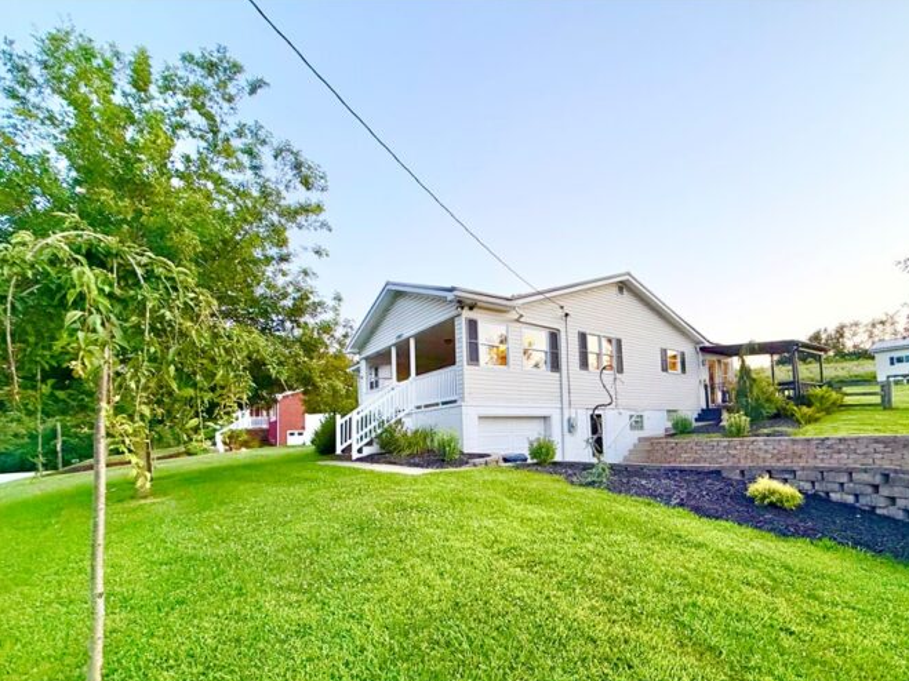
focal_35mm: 17
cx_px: 528
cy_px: 409
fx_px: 446
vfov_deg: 73.9
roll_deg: +2.4
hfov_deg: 90.3
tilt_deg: +4.2
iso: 320
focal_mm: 2.22
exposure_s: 1/81
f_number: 2.2
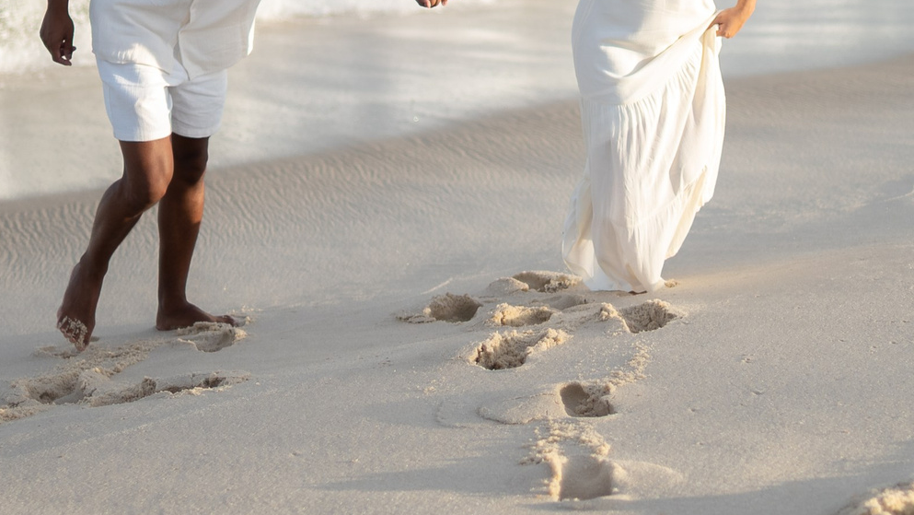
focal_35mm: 100
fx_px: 2424
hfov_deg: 21.3
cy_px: -143
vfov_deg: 11.8
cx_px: 584
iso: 64
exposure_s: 1/2500
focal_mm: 35
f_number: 1.4
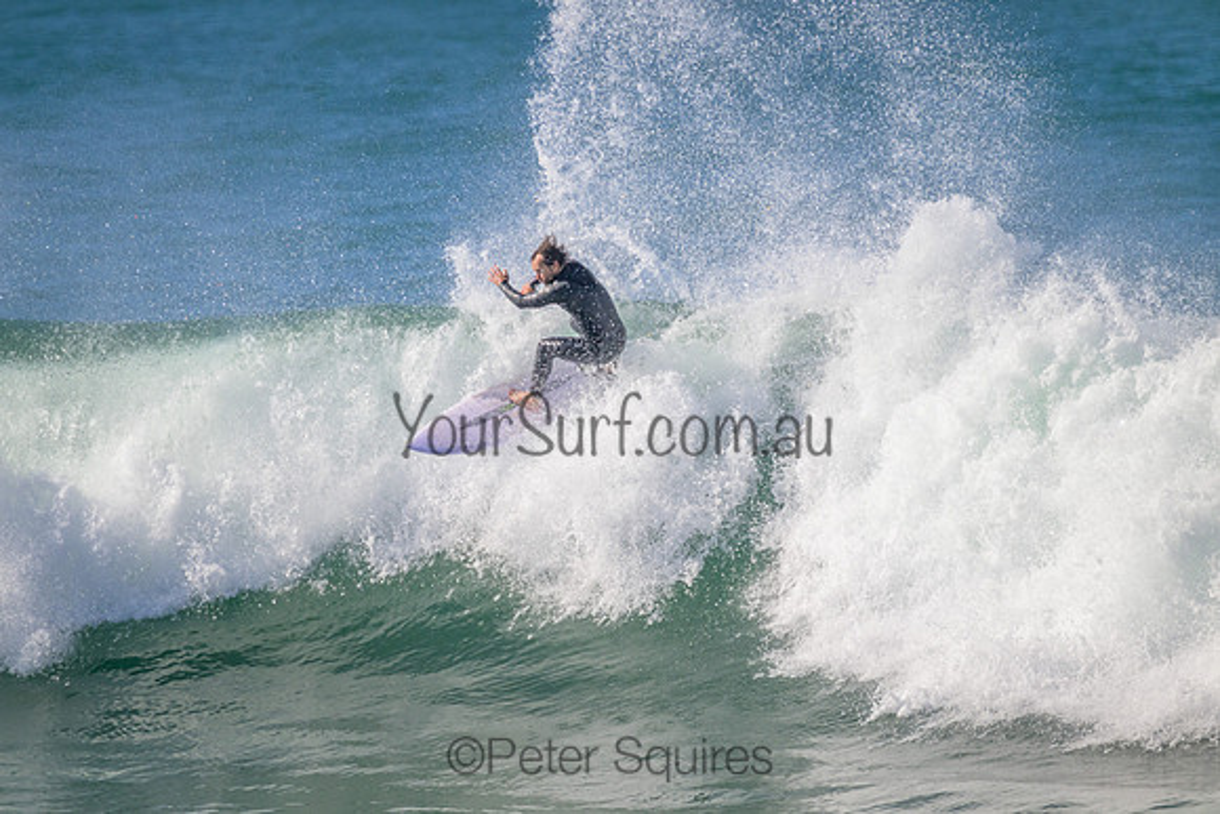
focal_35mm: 800
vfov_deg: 1.7
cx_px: 610
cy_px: 407
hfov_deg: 2.6
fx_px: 27116
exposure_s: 1/2000
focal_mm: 800
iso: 1000
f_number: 11
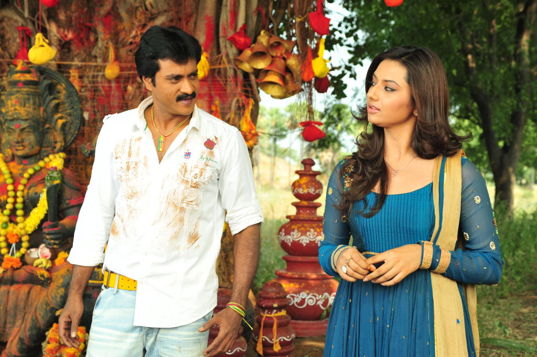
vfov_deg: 24.2
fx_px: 835
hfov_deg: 35.7
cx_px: 268
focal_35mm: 56
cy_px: 178
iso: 640
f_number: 6.3
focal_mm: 56
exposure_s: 1/500
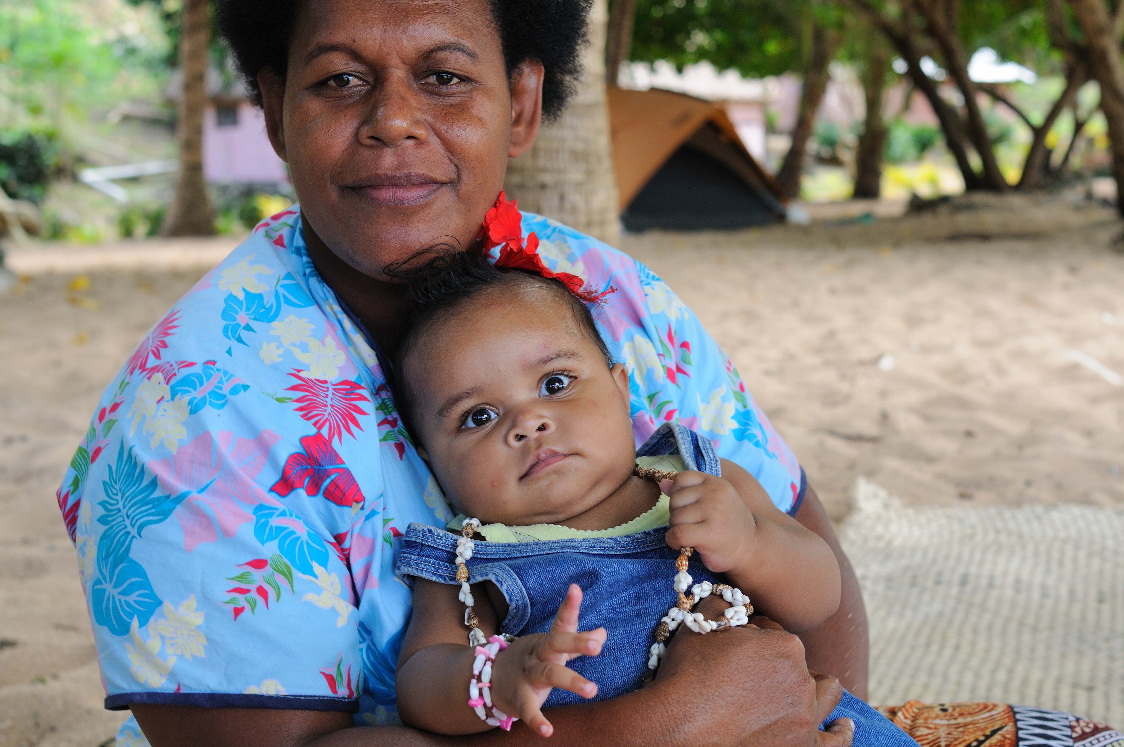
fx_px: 1637
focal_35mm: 52
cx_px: 562
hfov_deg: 37.9
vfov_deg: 25.7
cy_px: 374
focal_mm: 35
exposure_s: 1/80
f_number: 5
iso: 200
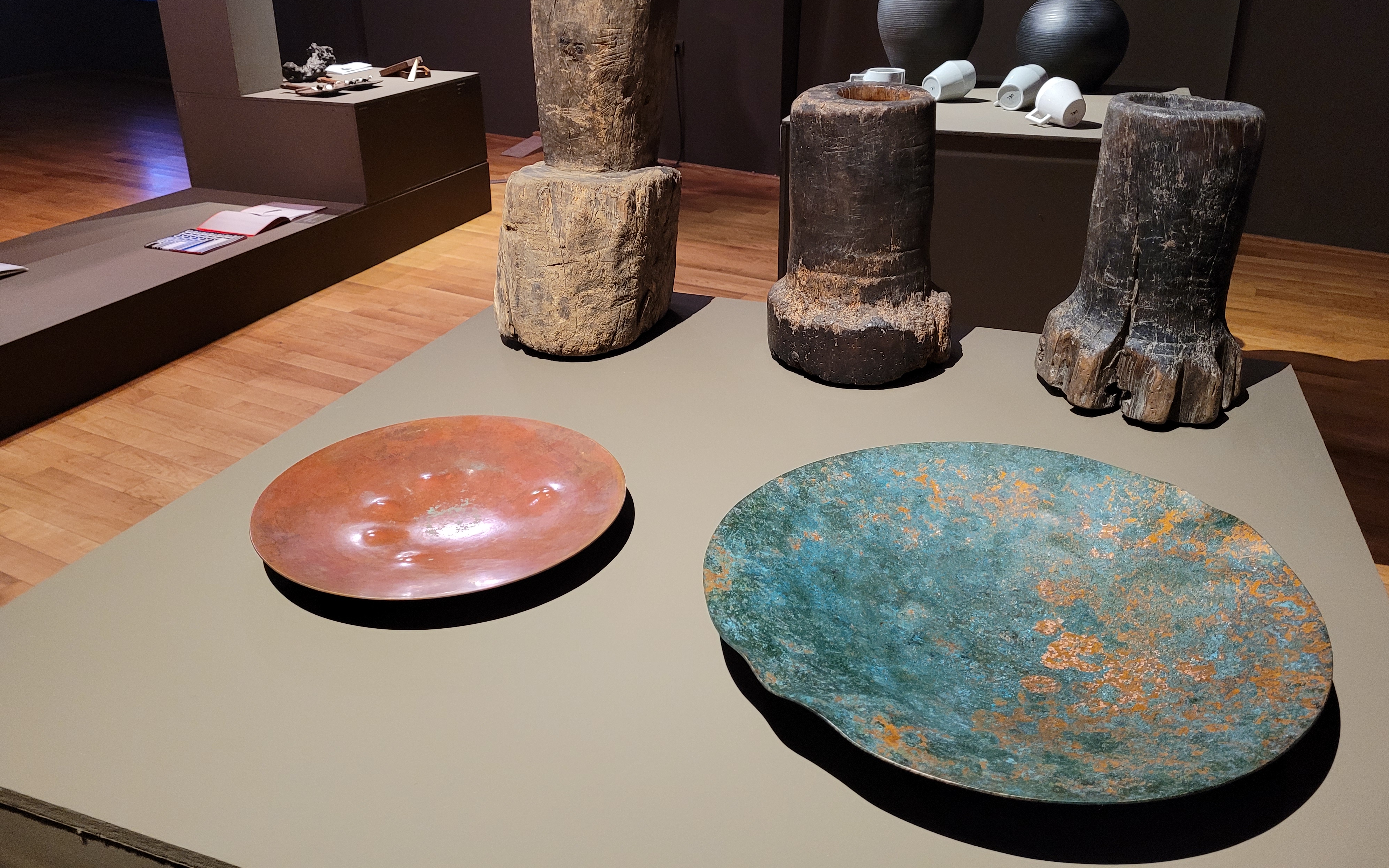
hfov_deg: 66.5
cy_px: 340
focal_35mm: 28
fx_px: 1060
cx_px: 704
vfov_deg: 44.3
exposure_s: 1/25
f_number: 1.8
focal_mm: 5.4
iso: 500
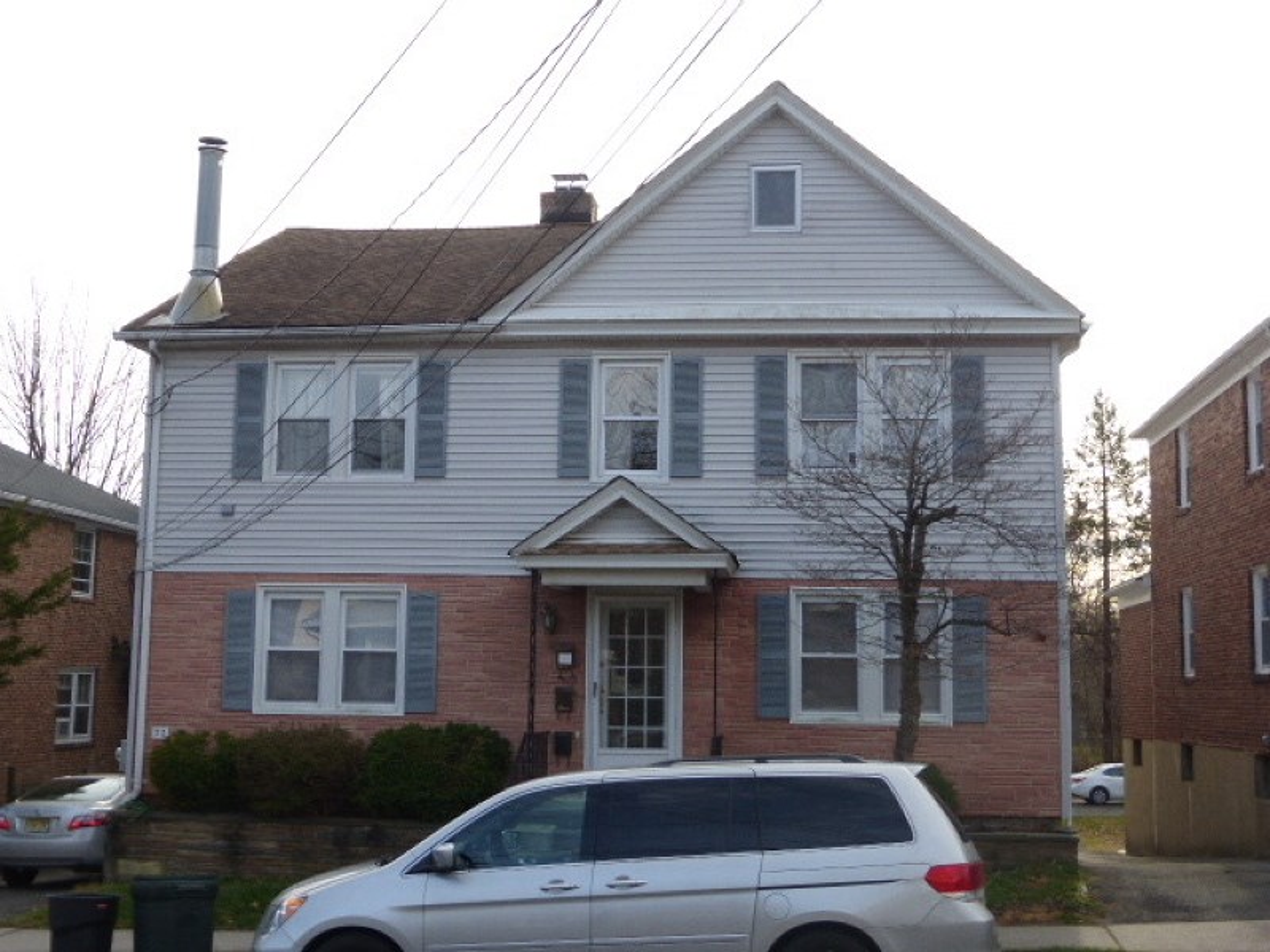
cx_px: 635
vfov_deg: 35.1
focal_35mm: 41
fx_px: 1504
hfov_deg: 45.8
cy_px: 476
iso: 100
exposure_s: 1/320
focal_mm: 7.4
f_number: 3.9
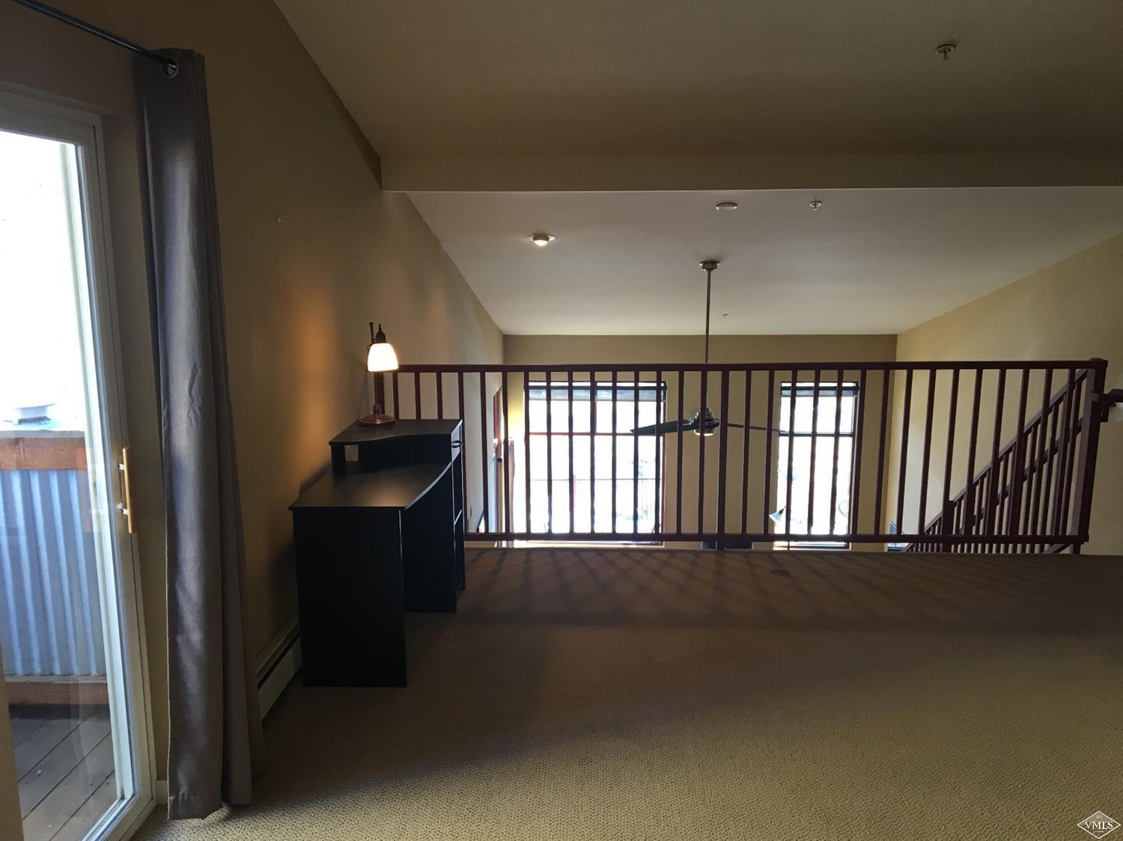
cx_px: 562
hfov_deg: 61.7
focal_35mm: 29
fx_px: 941
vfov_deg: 48.2
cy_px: 420
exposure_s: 1/30
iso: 40
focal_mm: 4.15
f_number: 2.2
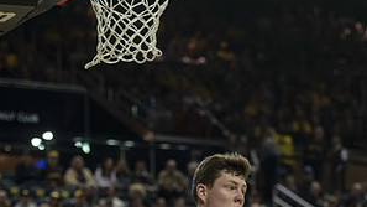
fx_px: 2014
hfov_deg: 10.4
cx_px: 212
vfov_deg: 5.8
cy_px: 253
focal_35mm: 207
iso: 1250
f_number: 2.8
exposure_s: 1/1000
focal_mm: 85
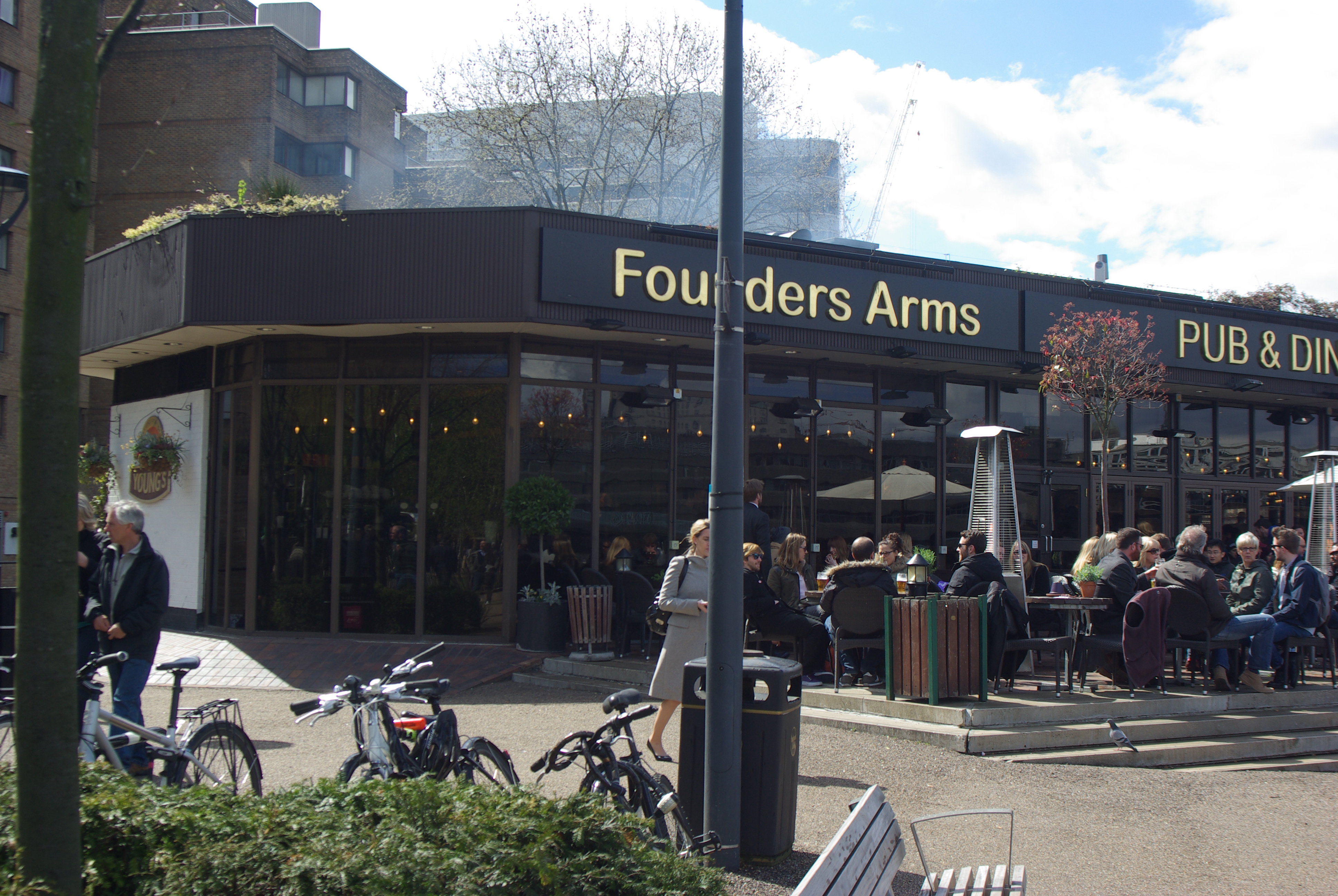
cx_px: 669
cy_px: 448
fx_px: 1842
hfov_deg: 39.9
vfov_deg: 27.3
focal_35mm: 50
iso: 100
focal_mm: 33
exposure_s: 1/125
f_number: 6.7
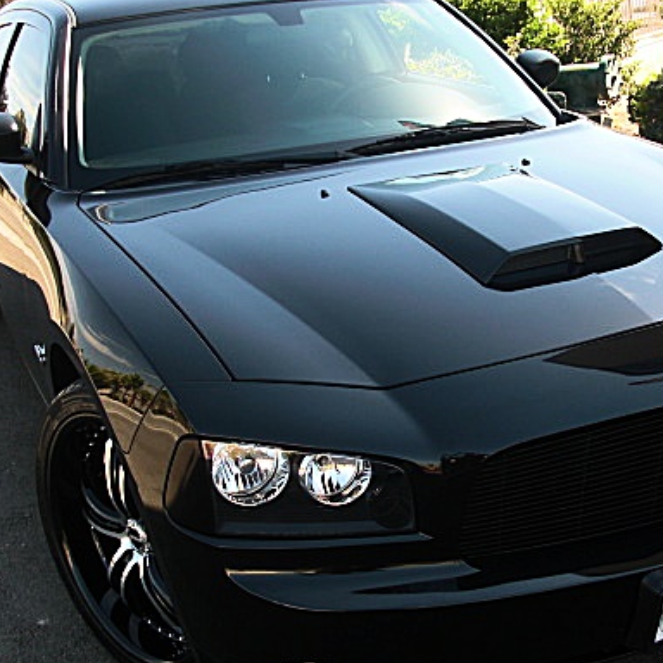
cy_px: 323
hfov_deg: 32.1
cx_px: 404
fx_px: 1148
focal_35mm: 53
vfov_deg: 32.2
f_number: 2.8
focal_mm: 6.3
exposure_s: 1/250
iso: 50
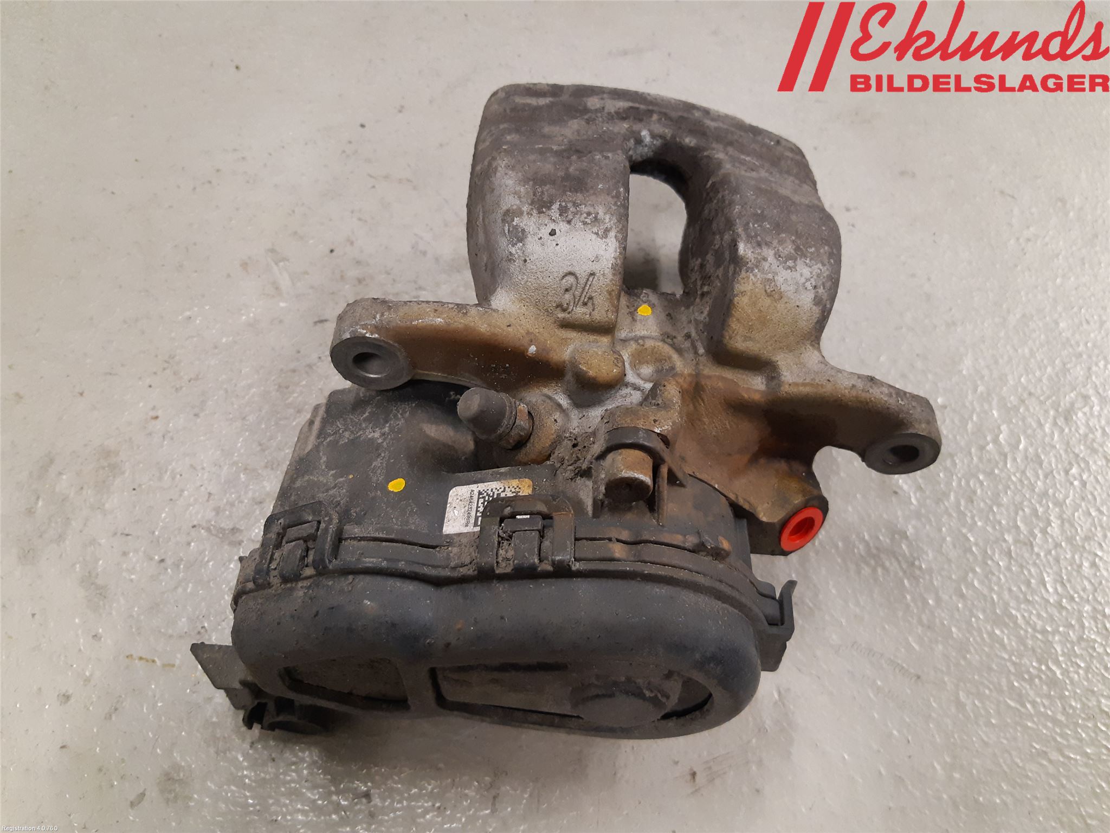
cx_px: 555
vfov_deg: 53.1
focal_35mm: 26
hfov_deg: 67.3
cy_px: 416
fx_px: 834
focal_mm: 3.93
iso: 250
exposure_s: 1/50
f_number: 1.7
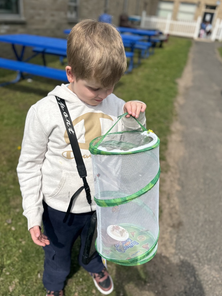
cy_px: 138
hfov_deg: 51.4
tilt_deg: -27.4
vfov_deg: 65.2
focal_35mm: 27
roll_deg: -6.4
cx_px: 110
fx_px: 231
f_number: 1.78
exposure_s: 1/5814
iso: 80
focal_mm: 6.76
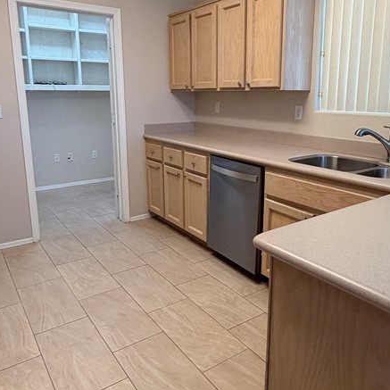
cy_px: 171
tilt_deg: -11.6
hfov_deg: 55.5
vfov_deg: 55.5
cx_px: 217
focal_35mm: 29
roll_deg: -0.1
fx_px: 370
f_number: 2.2
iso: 200
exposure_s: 1/120
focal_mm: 2.22
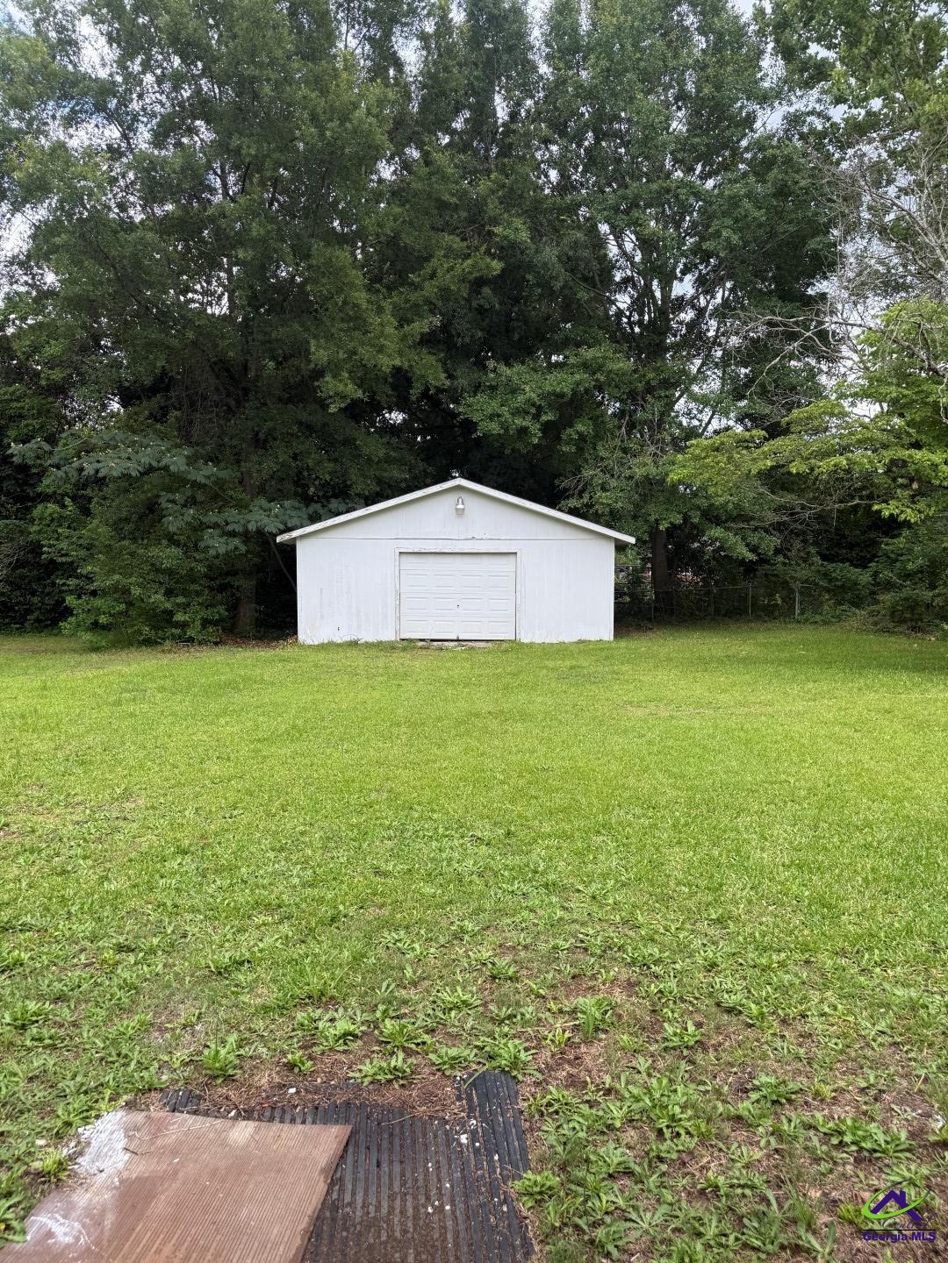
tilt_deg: -3.5
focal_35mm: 24
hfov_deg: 56.8
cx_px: 474
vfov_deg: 71.6
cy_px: 632
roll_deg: +0.5
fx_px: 876
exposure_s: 1/637
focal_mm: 6.76
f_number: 1.78
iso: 80
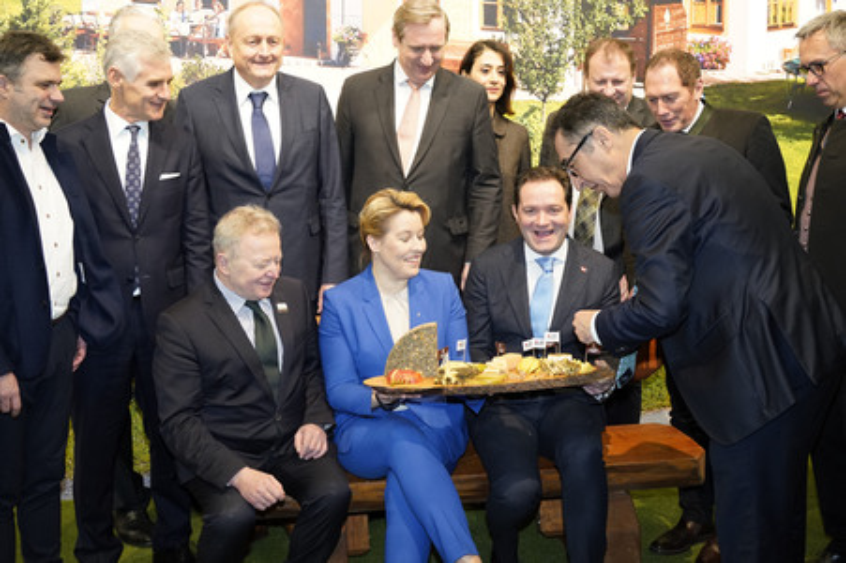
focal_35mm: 36
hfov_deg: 53.2
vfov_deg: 36.8
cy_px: 282
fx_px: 845
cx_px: 423
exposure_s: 1/60
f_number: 5
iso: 1600
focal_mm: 36
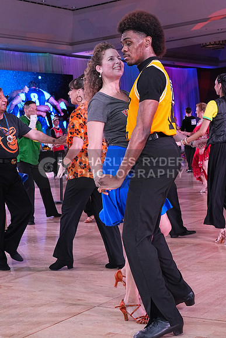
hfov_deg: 21.6
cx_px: 113
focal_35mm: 63
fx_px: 593
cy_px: 169
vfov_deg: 31.9
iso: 2500
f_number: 6.3
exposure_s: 1/320
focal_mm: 42
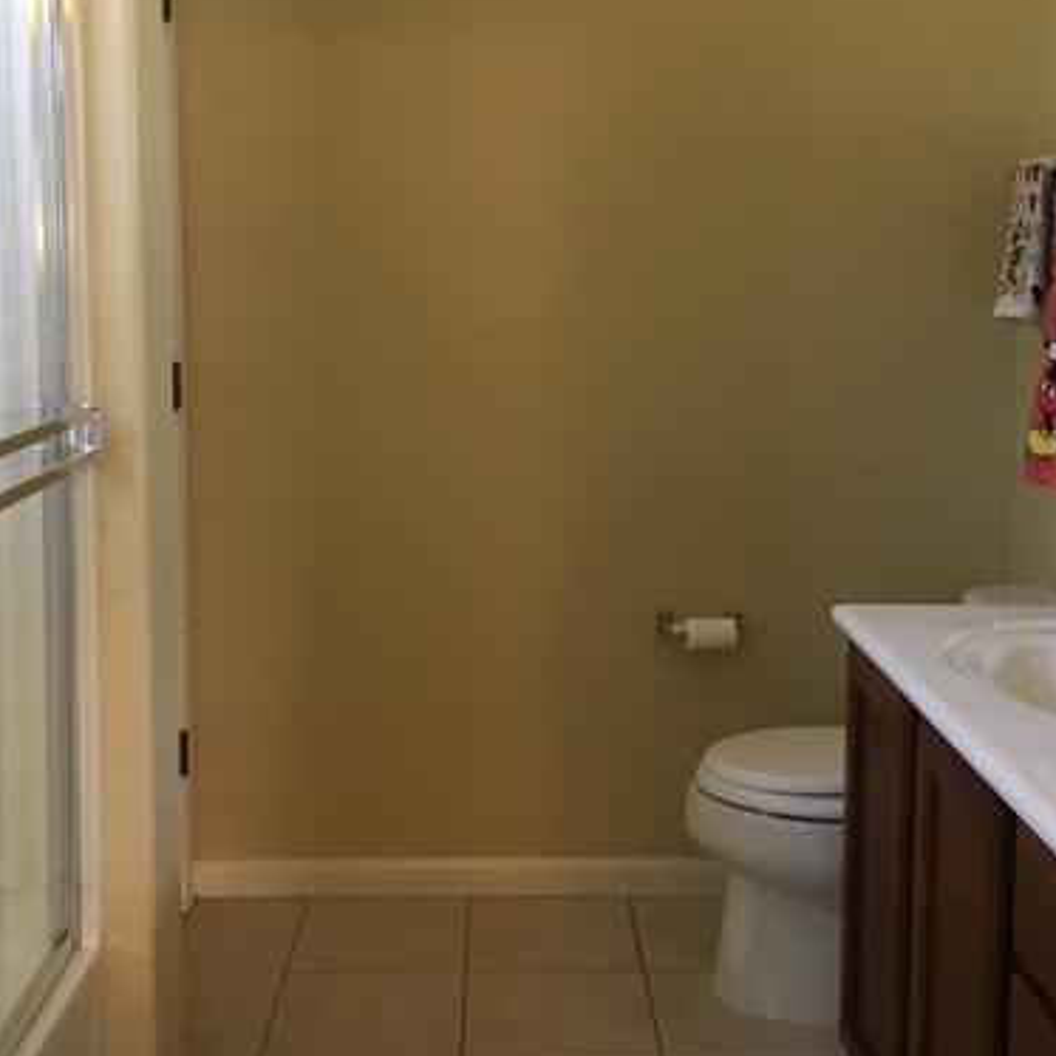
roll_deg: -0.4
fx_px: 1519
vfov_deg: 38.2
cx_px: 563
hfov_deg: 38.3
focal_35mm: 44
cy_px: 430
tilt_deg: -4.4
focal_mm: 4.15
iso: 200
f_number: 2.2
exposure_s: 1/33
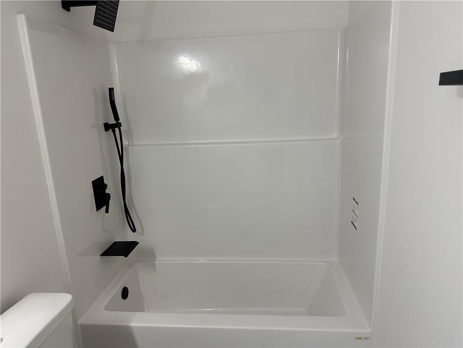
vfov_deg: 56.8
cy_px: 174
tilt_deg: -12.7
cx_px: 232
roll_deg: +2.7
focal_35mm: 24
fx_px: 321
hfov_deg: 71.6
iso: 200
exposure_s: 1/120
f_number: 1.78
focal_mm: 6.86
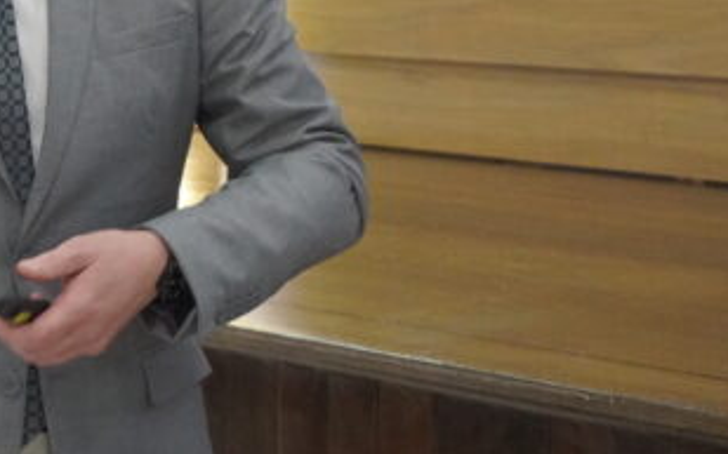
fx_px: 3531
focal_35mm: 178
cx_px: 5
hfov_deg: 11.7
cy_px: 31
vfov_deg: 7.3
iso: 6400
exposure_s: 1/100
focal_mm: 50
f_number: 5.6
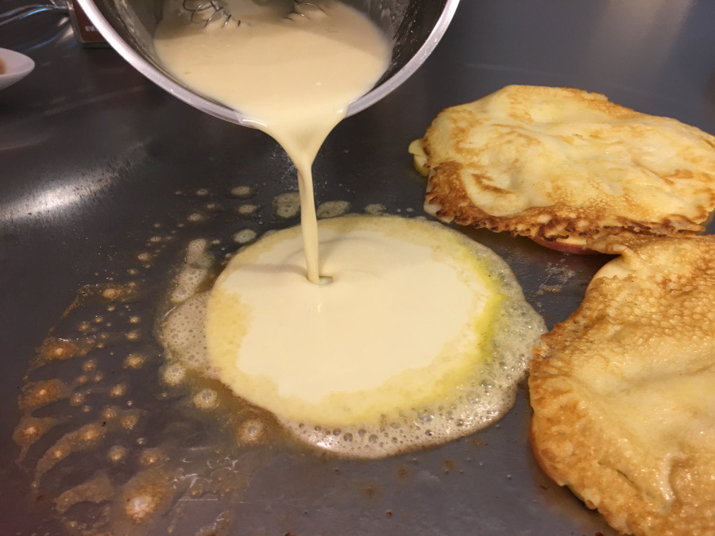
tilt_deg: -35.9
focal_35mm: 29
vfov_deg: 48.2
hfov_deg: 61.7
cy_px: 268
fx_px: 599
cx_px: 358
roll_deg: +1.5
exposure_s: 1/30
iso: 100
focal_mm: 4.15
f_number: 2.2
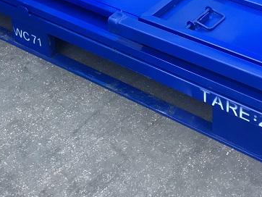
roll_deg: +0.7
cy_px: 1
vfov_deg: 17.6
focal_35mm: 82
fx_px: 621
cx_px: 156
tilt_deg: -30.6
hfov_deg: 23.8
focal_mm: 4.15
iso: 40
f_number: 2.2
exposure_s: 1/100
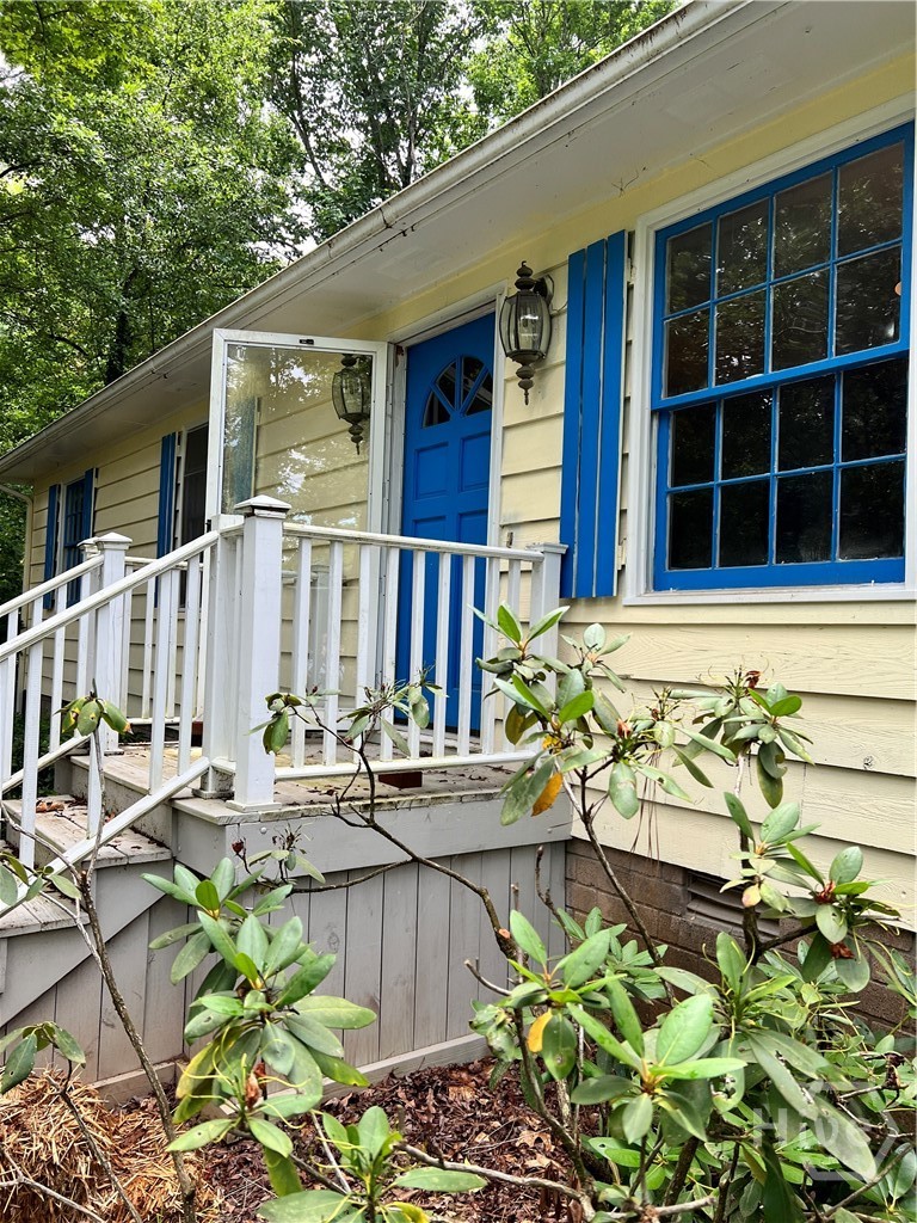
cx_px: 458
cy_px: 612
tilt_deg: +1.5
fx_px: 918
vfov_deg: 67.3
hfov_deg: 53.1
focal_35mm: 26
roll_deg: -2.8
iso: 50
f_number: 1.5
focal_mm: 5.7
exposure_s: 1/621
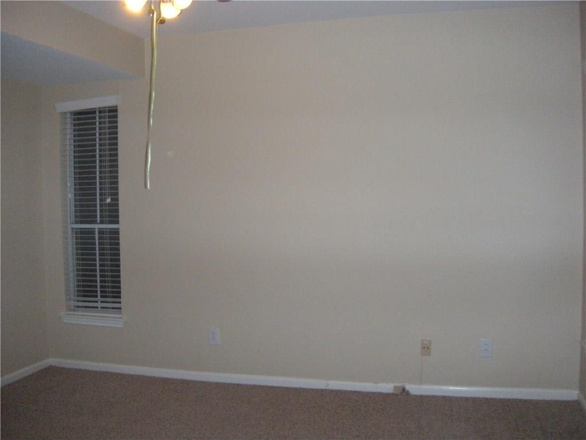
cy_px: 220
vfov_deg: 40.7
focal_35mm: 35
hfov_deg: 52.6
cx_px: 293
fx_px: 593
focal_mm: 5.9
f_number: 3.8
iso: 400
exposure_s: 1/60
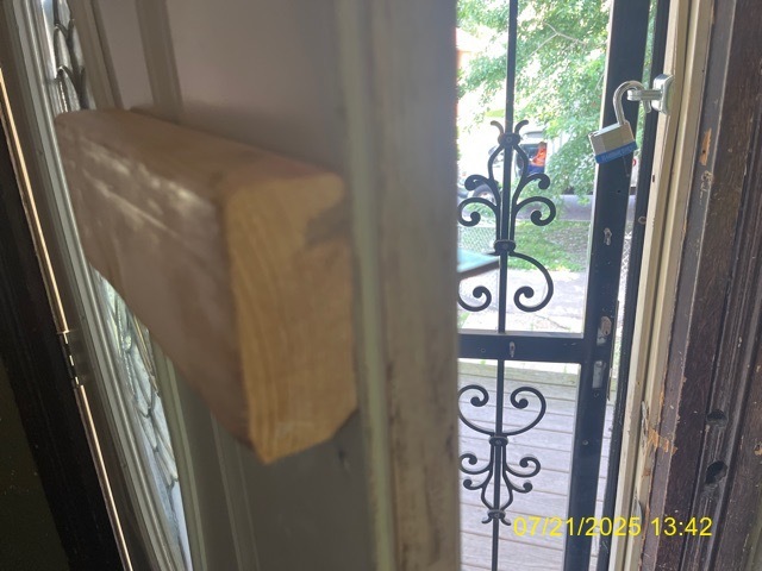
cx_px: 381
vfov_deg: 53.1
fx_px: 572
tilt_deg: -20.2
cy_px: 286
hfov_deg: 67.3
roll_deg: +5.1
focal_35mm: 26
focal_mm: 5.1
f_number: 1.6
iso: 160
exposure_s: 1/60
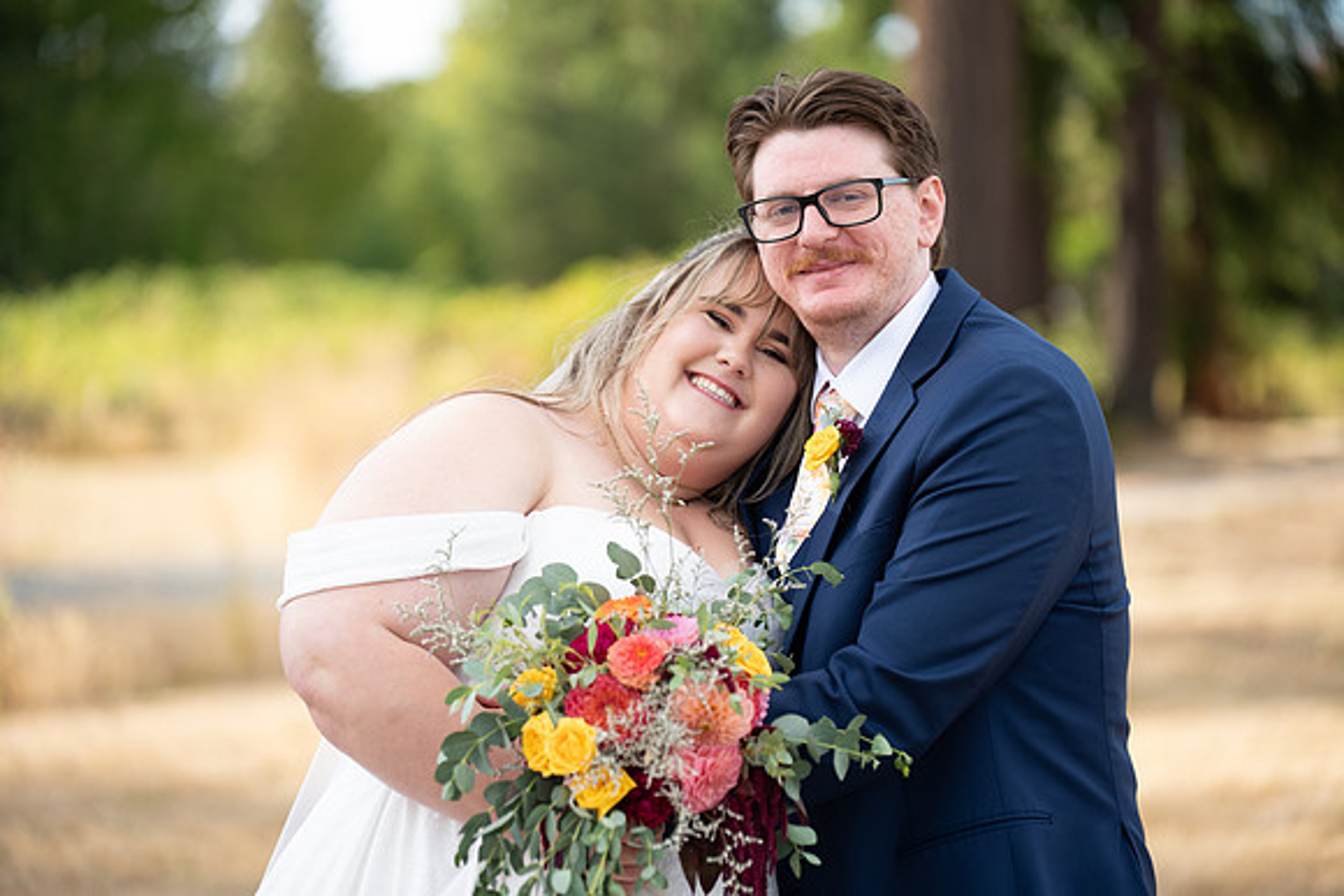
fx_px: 4593
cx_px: 672
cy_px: 448
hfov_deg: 16.6
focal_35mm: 123
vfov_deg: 11.2
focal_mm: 123
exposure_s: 1/800
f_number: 2.8
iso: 250
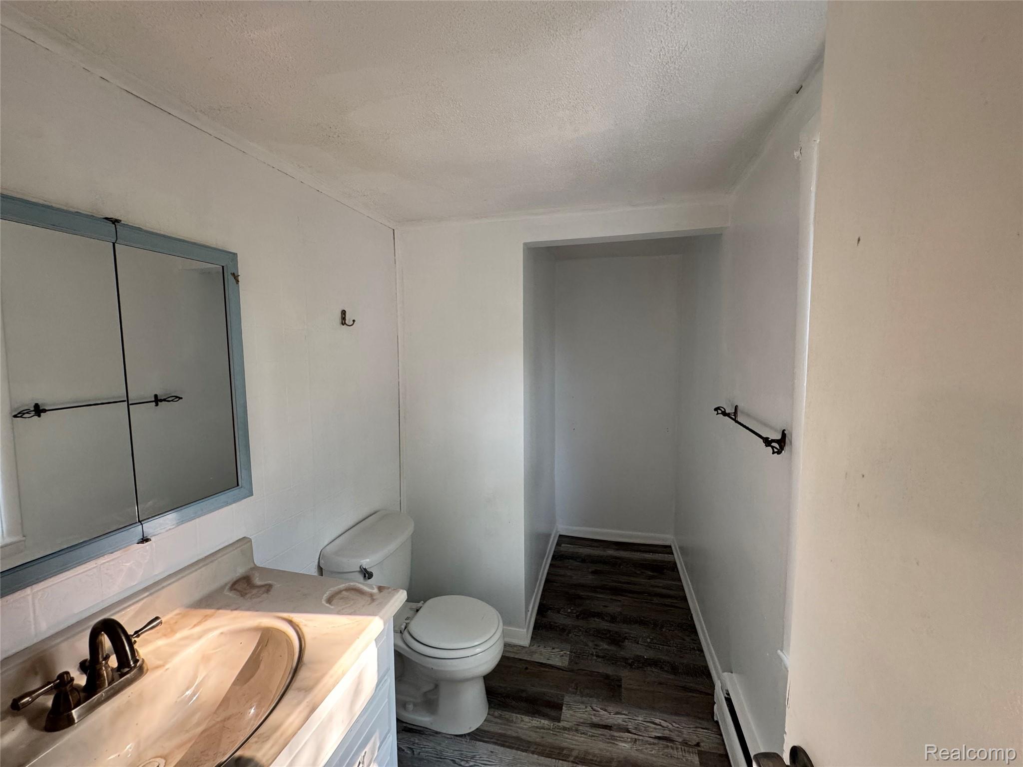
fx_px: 414
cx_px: 512
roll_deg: -0.4
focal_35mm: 14
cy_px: 384
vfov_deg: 85.7
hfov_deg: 102.1
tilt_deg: -5.2
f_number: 2.2
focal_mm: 2.22
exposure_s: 1/120
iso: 250
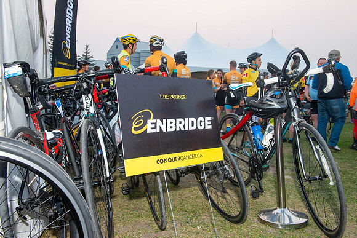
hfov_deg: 60.3
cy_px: 119
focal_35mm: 31
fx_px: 307
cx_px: 178
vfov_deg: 42.3
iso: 1000
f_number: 8
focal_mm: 31
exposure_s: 1/100
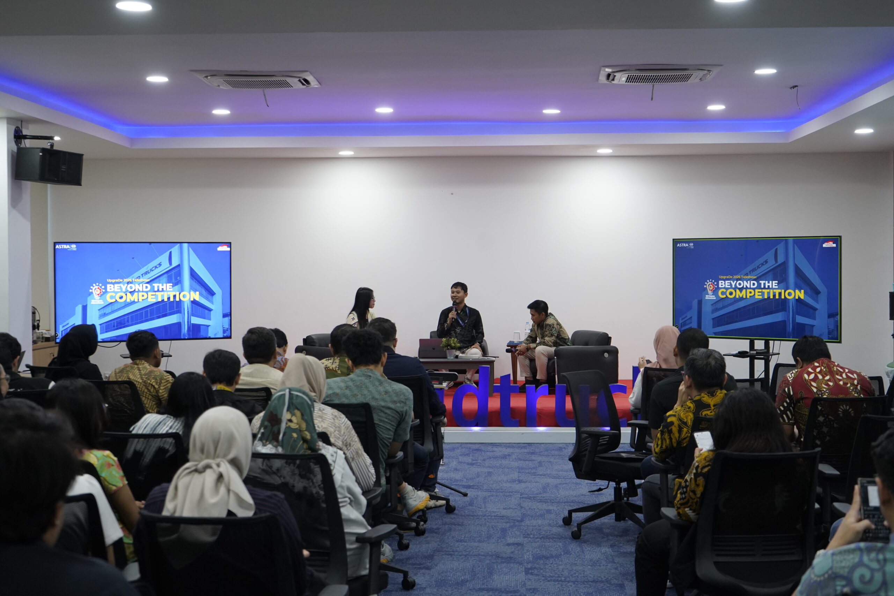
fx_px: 1142
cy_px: 298
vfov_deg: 29.2
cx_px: 447
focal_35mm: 46
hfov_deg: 42.7
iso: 2000
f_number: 4.5
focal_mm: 46
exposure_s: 1/160
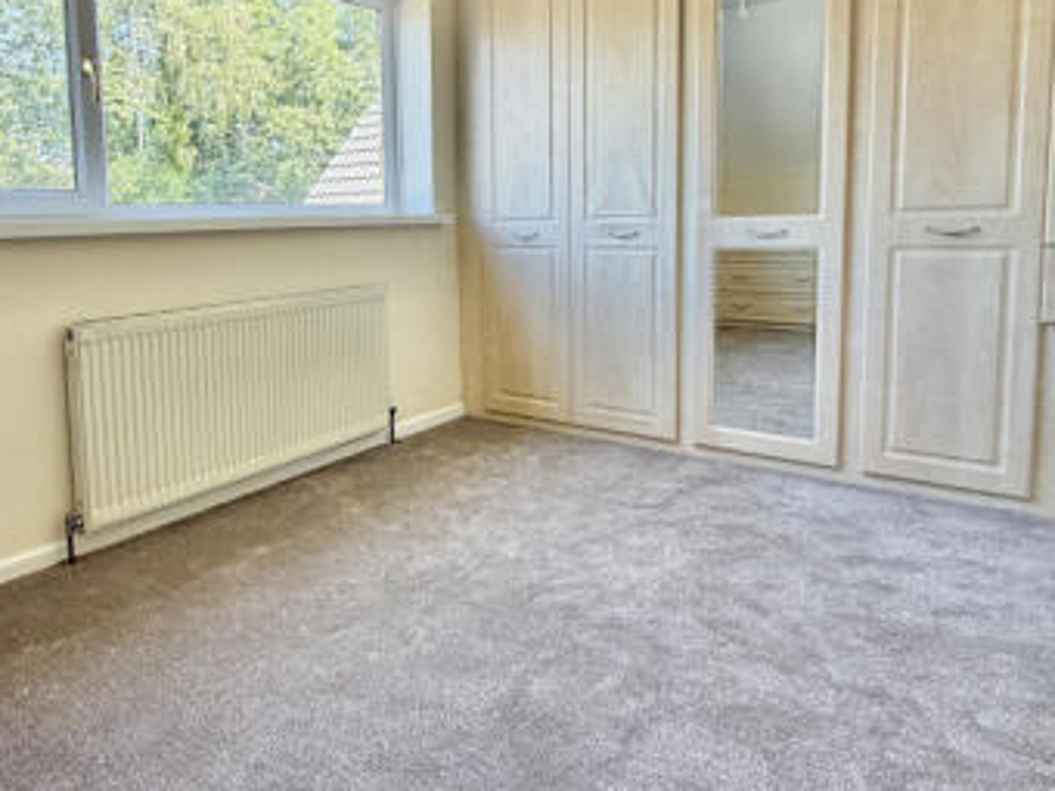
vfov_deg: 56.1
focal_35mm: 24
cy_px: 290
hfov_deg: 70.0
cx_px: 371
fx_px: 731
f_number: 2.2
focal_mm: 2.22
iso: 100
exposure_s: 1/121
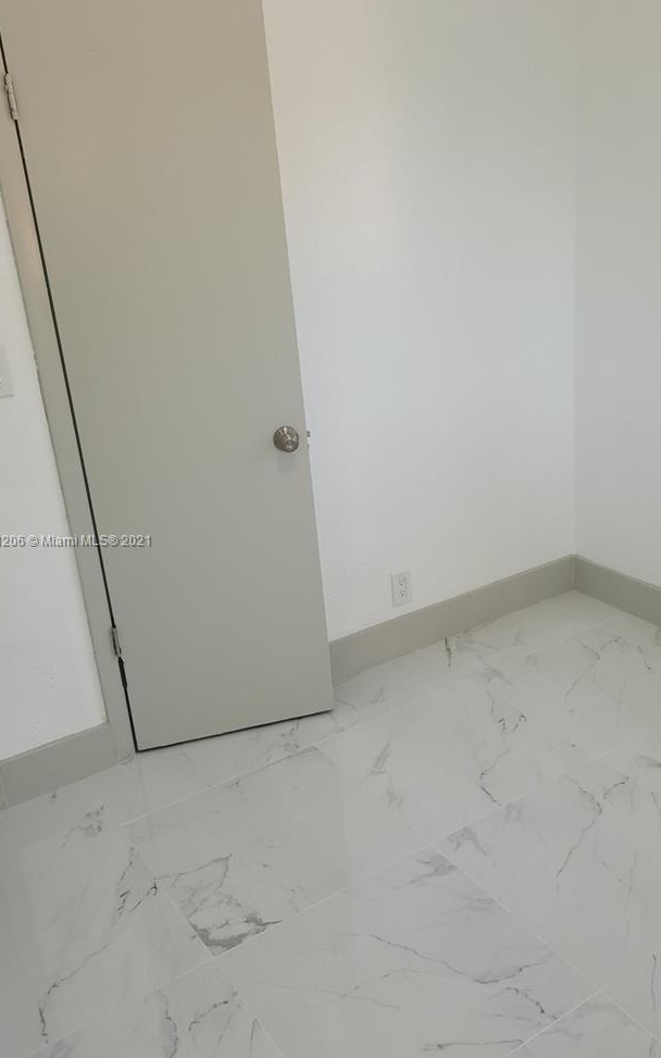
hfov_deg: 36.9
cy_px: 542
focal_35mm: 34
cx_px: 441
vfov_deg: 56.7
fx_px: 980
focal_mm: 5.4
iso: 50
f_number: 1.8
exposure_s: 1/60
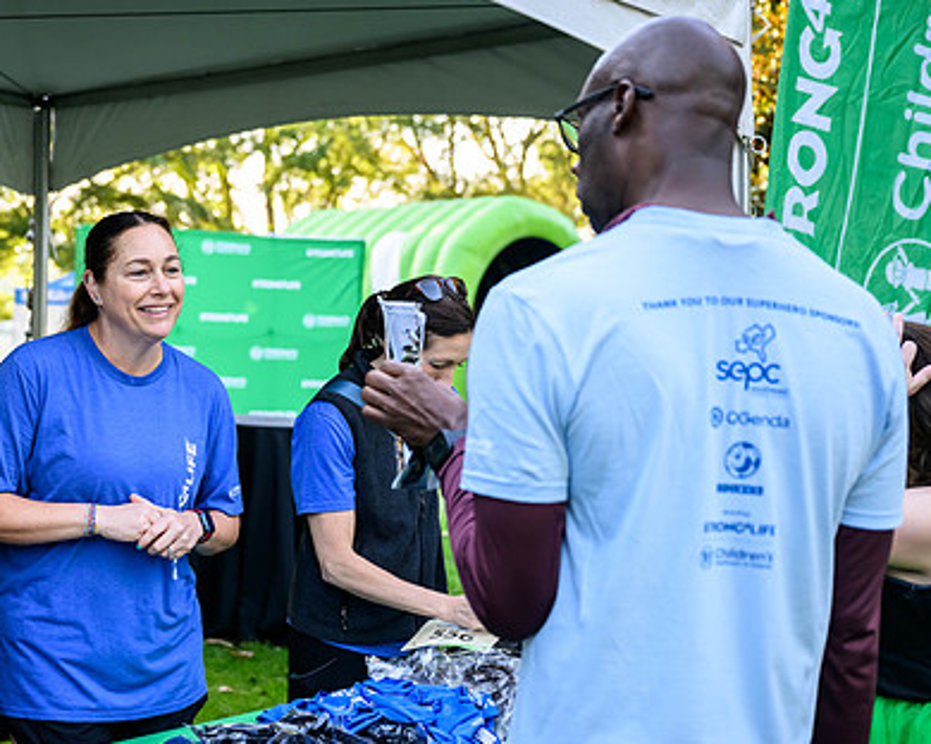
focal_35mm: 53
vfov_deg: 28.6
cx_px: 253
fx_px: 1460
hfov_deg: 34.7
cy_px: 433
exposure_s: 1/400
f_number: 2.8
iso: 500
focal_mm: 38
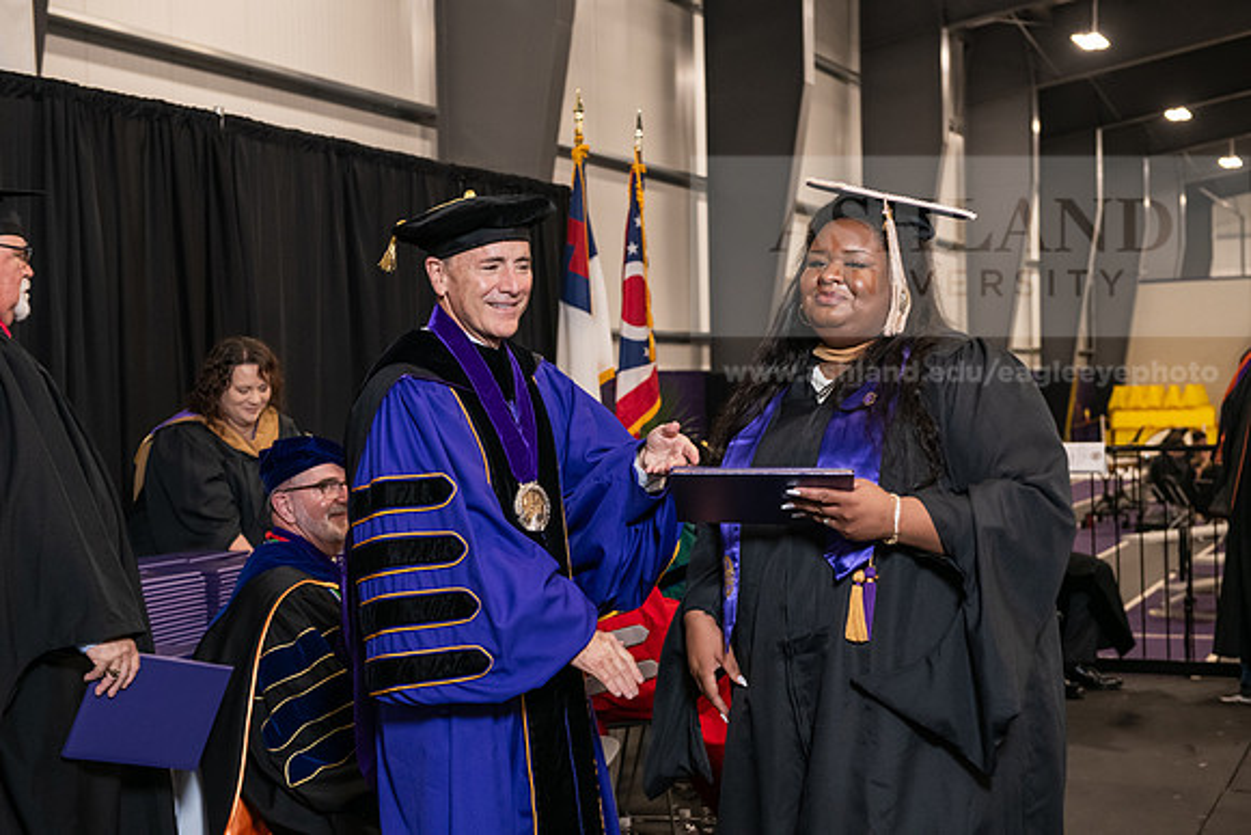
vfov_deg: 24.2
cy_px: 418
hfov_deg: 35.6
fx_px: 1946
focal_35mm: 56
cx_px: 626
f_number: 5
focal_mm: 56
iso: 2000
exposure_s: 1/125
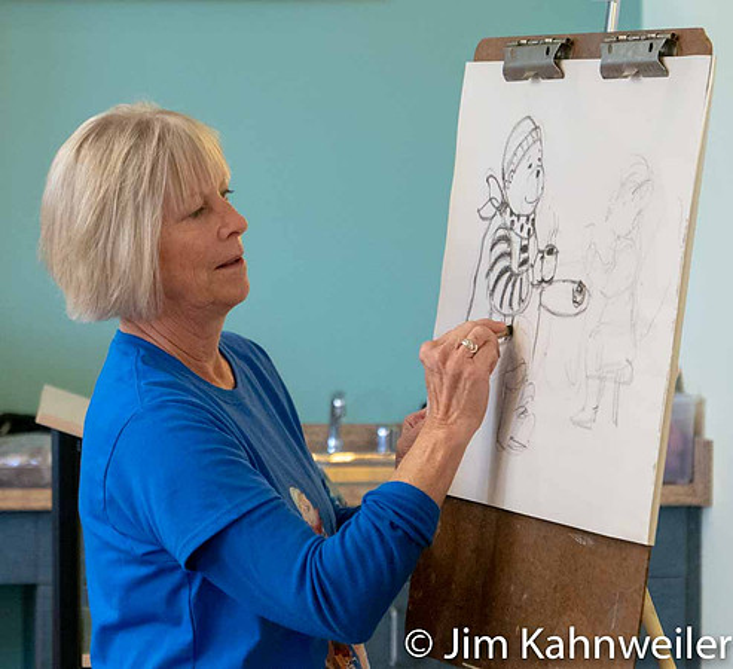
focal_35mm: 176
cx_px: 355
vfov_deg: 9.5
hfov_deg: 10.4
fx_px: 4033
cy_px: 303
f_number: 4.5
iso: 1600
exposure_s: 1/60
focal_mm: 60
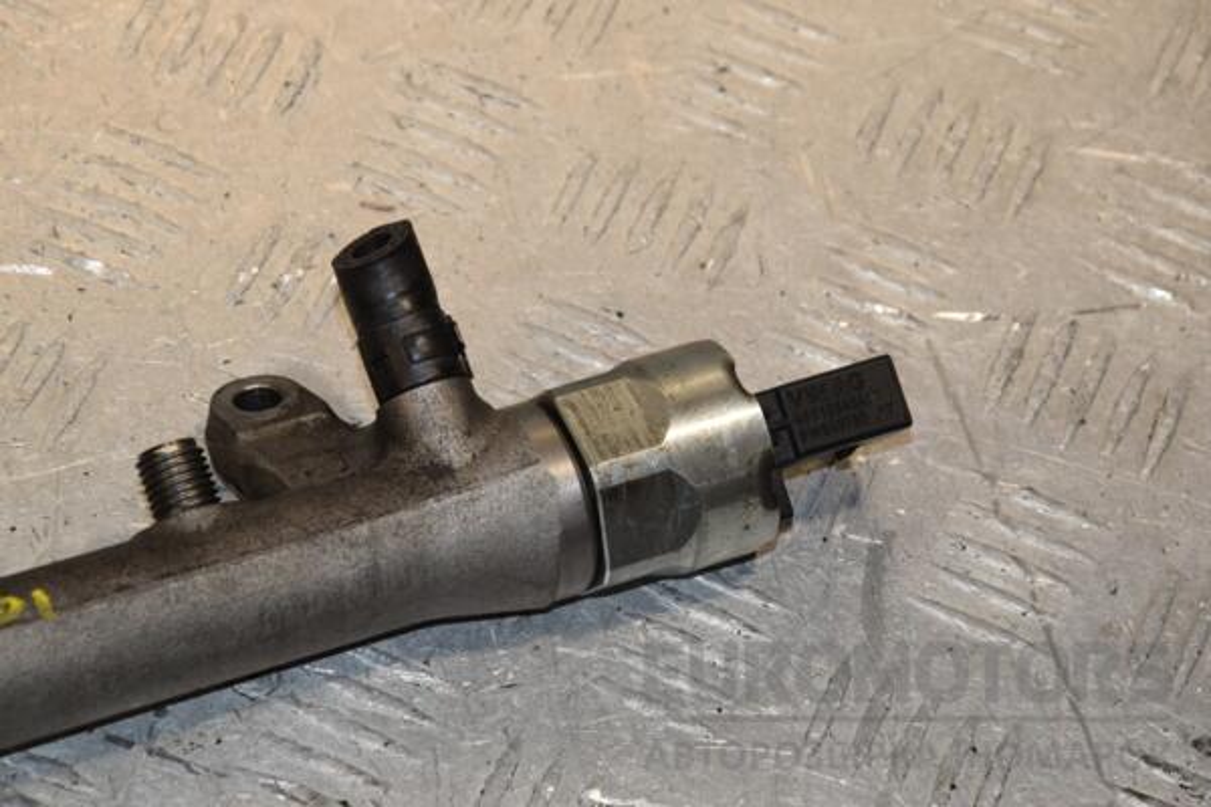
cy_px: 404
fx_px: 5298
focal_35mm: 158
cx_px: 606
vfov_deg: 8.7
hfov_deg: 13.0
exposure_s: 1/200
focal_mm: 105
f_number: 9
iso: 800
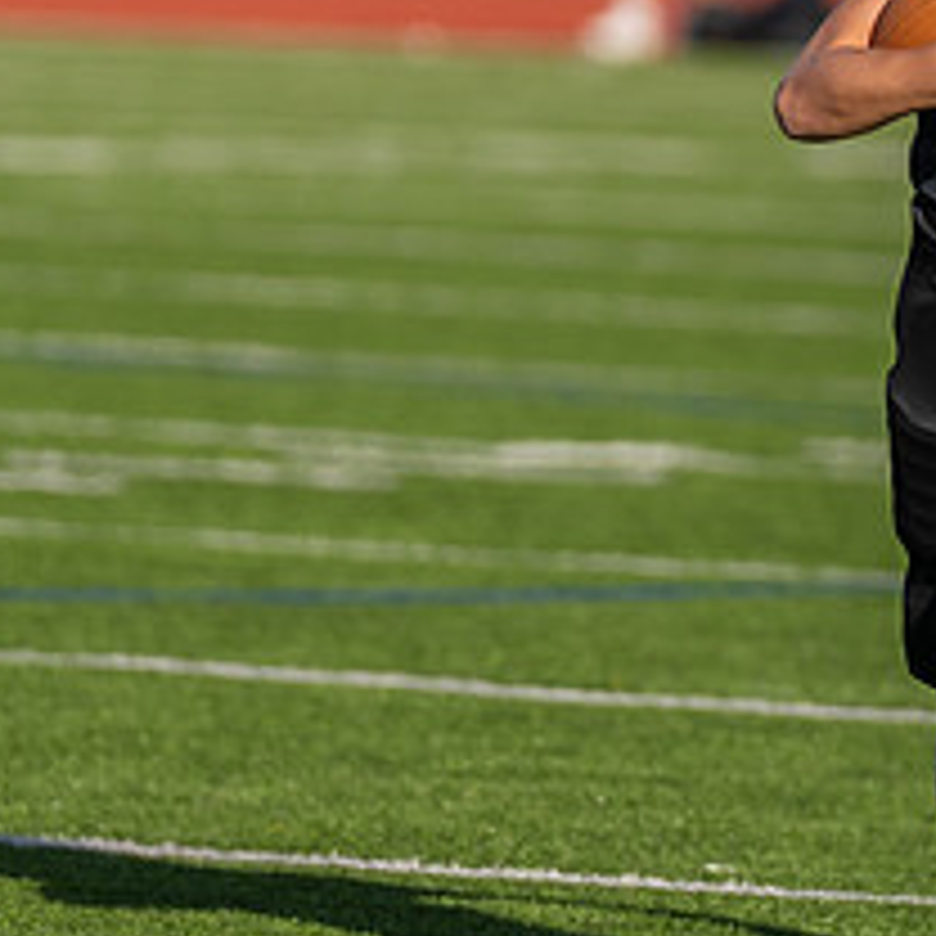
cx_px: 1123
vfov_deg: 1.8
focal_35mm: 1000
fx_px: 30592
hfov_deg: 1.8
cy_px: 300
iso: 125
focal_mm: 200
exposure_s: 1/1600
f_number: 3.2
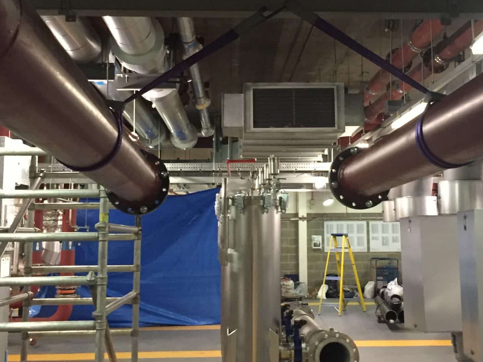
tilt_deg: +9.0
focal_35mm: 56
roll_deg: +0.1
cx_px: 275
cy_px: 120
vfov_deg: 25.9
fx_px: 781
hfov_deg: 34.3
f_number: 2.2
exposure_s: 1/17
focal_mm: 4.15
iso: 320
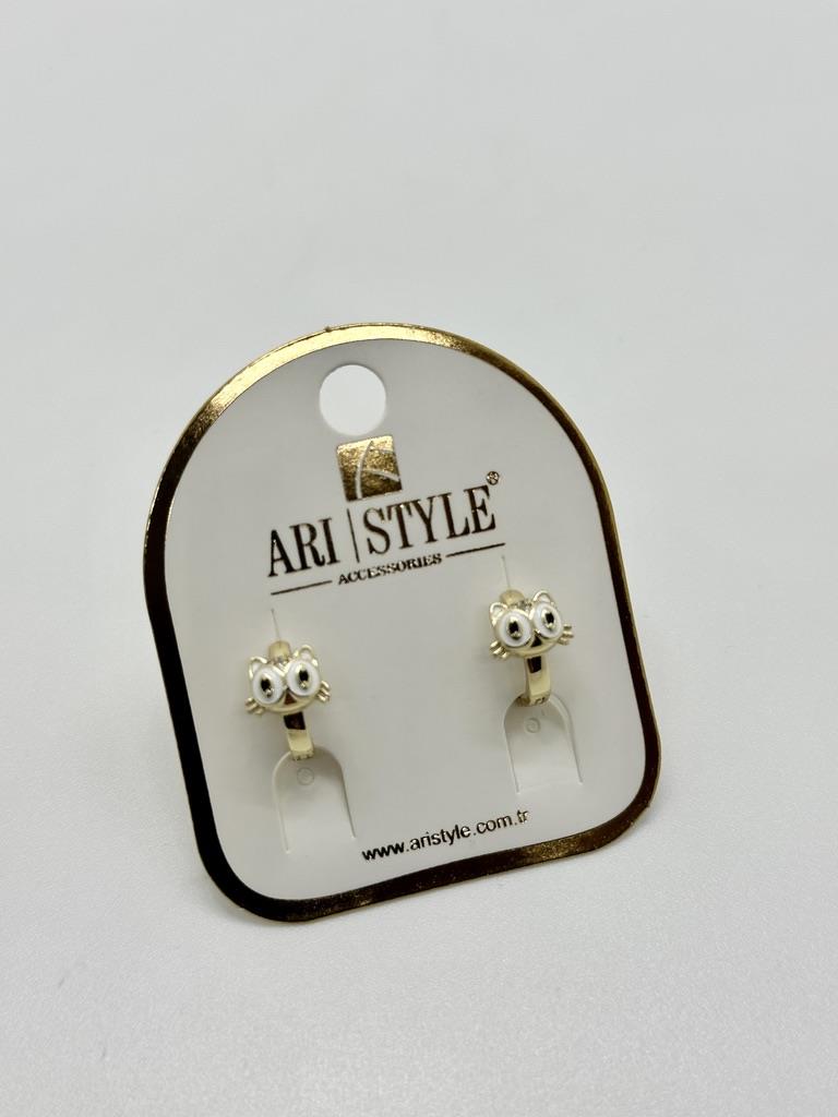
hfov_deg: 30.3
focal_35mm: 48
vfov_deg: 39.7
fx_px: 1549
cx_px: 419
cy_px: 558
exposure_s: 1/229
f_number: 1.78
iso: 50
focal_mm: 6.86
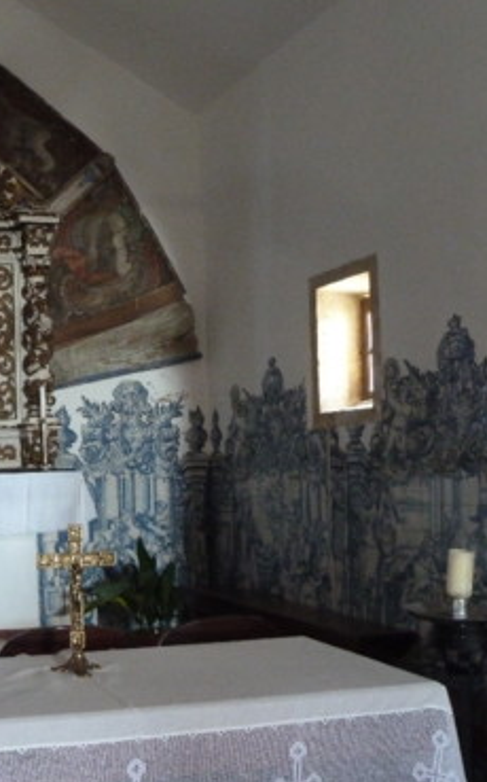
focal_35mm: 46
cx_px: 21
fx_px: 979
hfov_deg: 26.7
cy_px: 393
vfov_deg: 43.5
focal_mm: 5.3
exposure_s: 1/13
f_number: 3.5
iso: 800
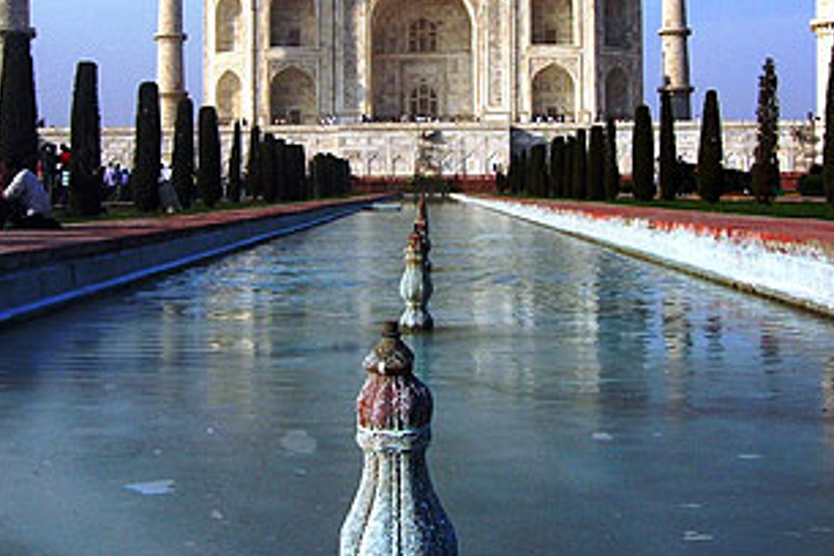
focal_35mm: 52
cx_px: 406
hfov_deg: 38.2
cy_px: 134
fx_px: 1205
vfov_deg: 25.7
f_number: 4.9
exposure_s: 1/622
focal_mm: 5.7
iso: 50
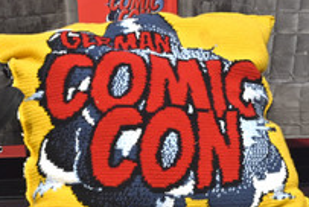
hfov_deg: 7.7
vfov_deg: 5.2
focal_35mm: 266
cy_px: 29
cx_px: 325
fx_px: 2286
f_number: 4
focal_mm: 120
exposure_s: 1/320
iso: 1250
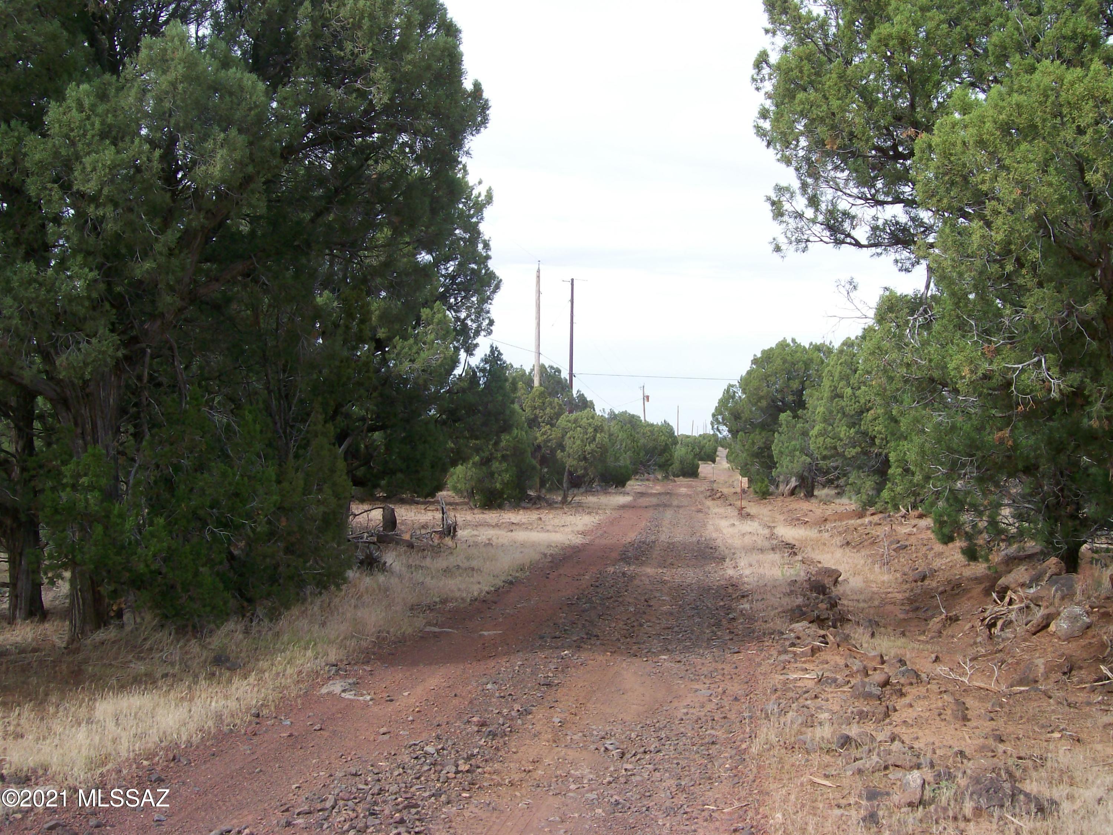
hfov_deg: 51.4
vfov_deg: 39.7
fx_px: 1157
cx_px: 556
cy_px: 418
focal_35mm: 36
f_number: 4.8
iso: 80
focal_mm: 6
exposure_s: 1/300
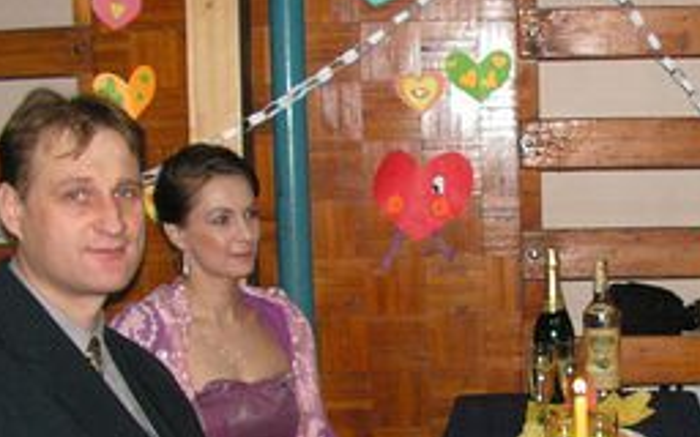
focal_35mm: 67
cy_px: 351
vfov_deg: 19.2
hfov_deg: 30.2
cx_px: 511
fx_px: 1278
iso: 160
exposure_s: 1/40
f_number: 3.2
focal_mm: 6
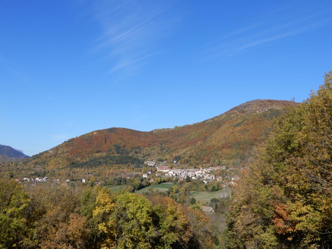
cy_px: 124
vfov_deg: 37.7
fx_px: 364
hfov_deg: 49.0
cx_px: 166
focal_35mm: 38
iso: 80
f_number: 4
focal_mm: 6.8
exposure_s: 1/800
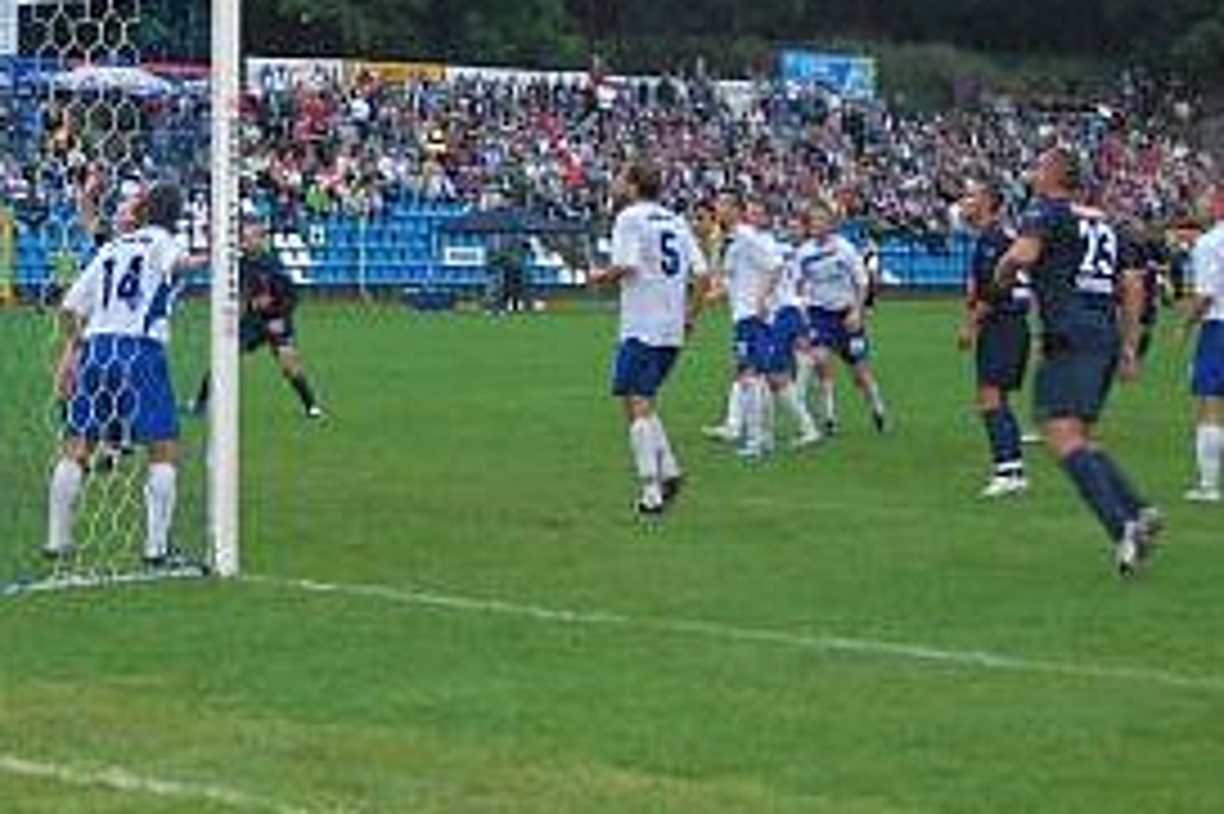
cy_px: 139
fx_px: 3738
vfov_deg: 12.4
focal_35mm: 110
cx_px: 277
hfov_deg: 18.5
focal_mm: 40
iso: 1600
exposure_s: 1/60
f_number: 5
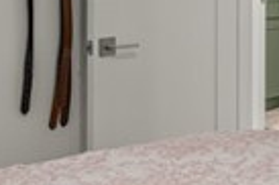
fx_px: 929
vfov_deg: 11.0
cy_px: -86
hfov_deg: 16.5
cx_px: 312
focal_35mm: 120
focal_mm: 16
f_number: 7.1
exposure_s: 2.5
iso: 100
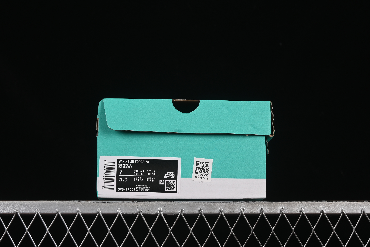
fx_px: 771
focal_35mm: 75
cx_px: 185
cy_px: 124
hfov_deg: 27.0
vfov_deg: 18.2
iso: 160
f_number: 8
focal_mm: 50
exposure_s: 1/80
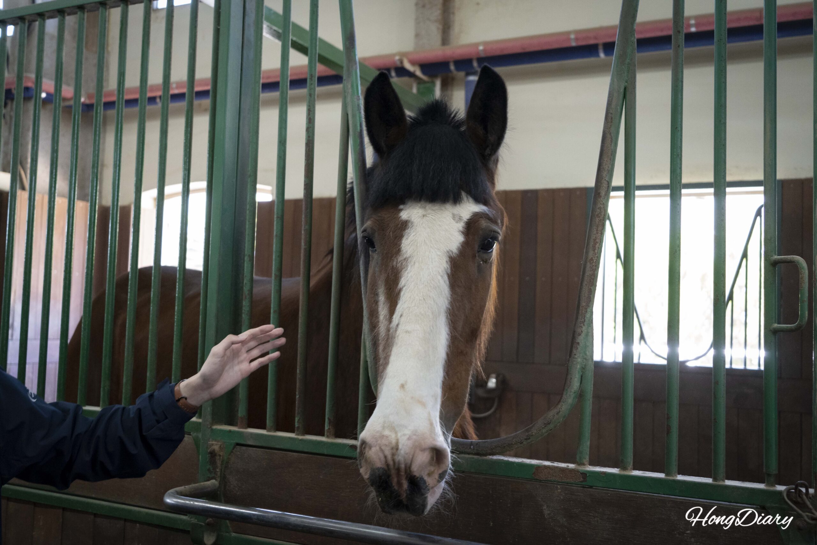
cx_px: 408
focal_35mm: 37
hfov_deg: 51.9
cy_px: 272
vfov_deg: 35.9
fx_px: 840
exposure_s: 1/160
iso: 5000
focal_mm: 37
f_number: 5
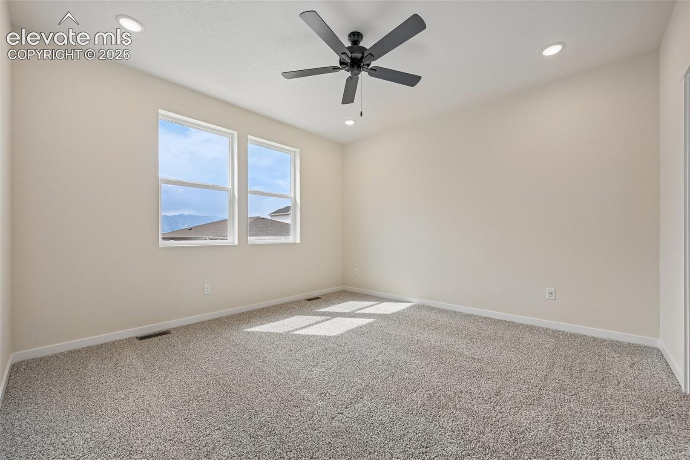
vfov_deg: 81.2
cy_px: 230
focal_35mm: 14
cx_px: 345
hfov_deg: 104.3
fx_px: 268
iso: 64
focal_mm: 14
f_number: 9
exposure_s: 1/20
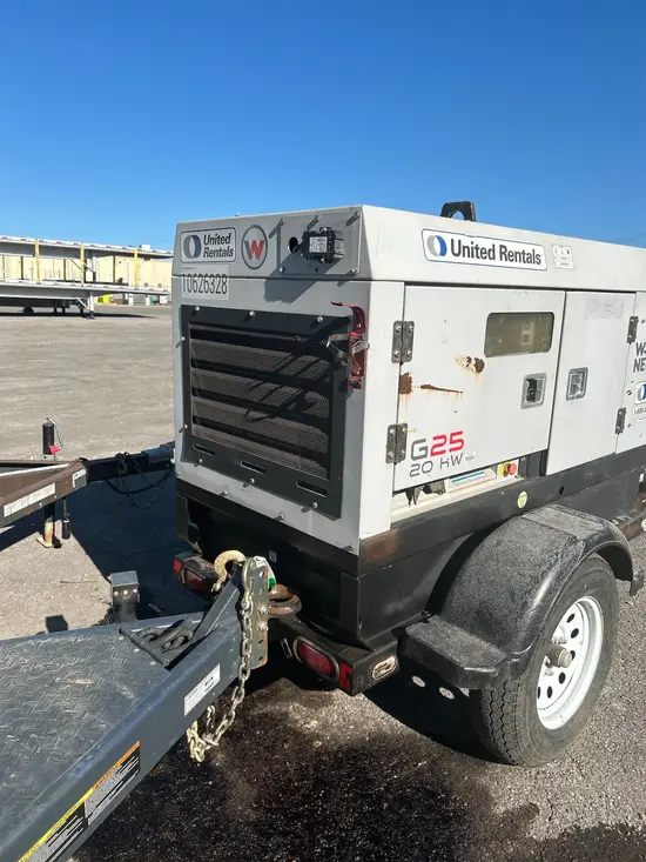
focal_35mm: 26
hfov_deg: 53.1
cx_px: 323
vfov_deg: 67.3
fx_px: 647
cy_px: 431
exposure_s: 1/4831
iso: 50
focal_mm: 5.7
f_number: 1.5
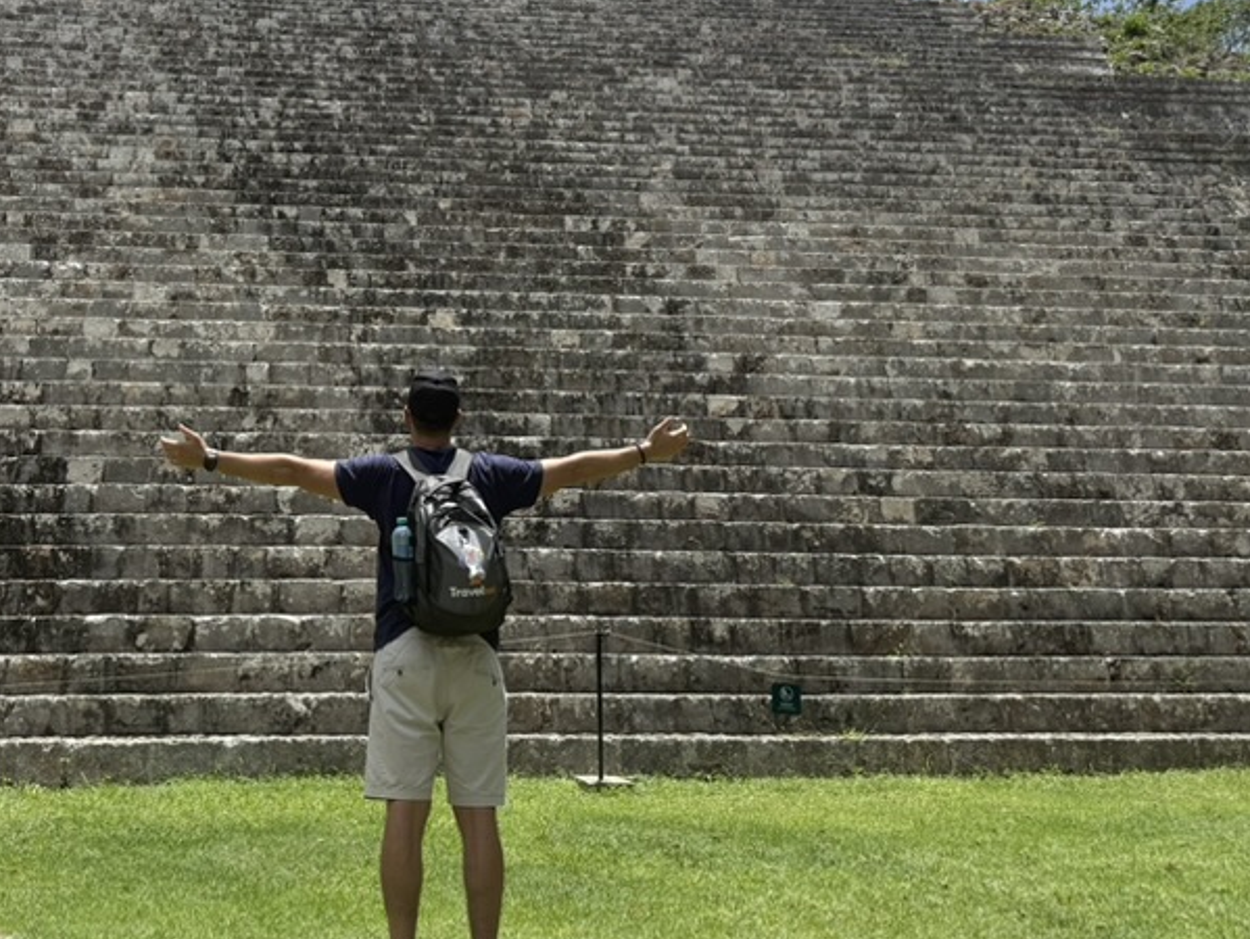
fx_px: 1481
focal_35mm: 41
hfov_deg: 44.9
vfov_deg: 34.5
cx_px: 386
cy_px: 252
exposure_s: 1/4975
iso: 100
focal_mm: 6.76
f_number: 1.78
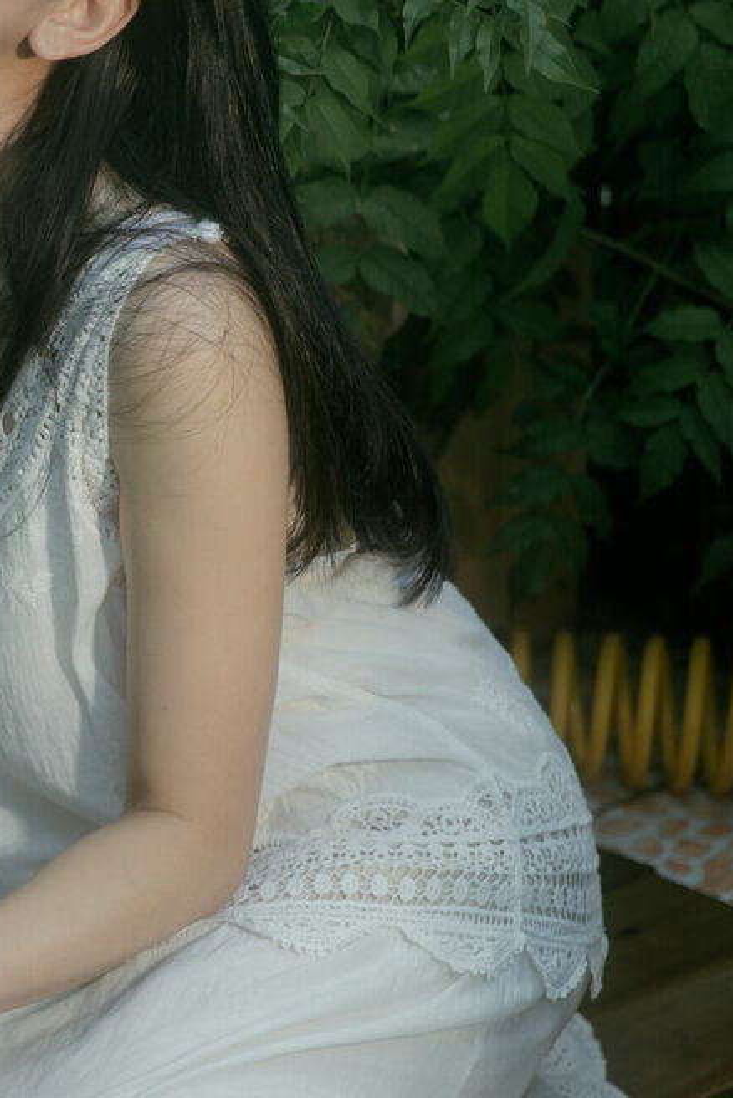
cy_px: 528
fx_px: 5125
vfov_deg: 12.2
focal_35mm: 168
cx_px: -126
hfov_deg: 8.1
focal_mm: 70
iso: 100
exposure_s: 1/125
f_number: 2.8
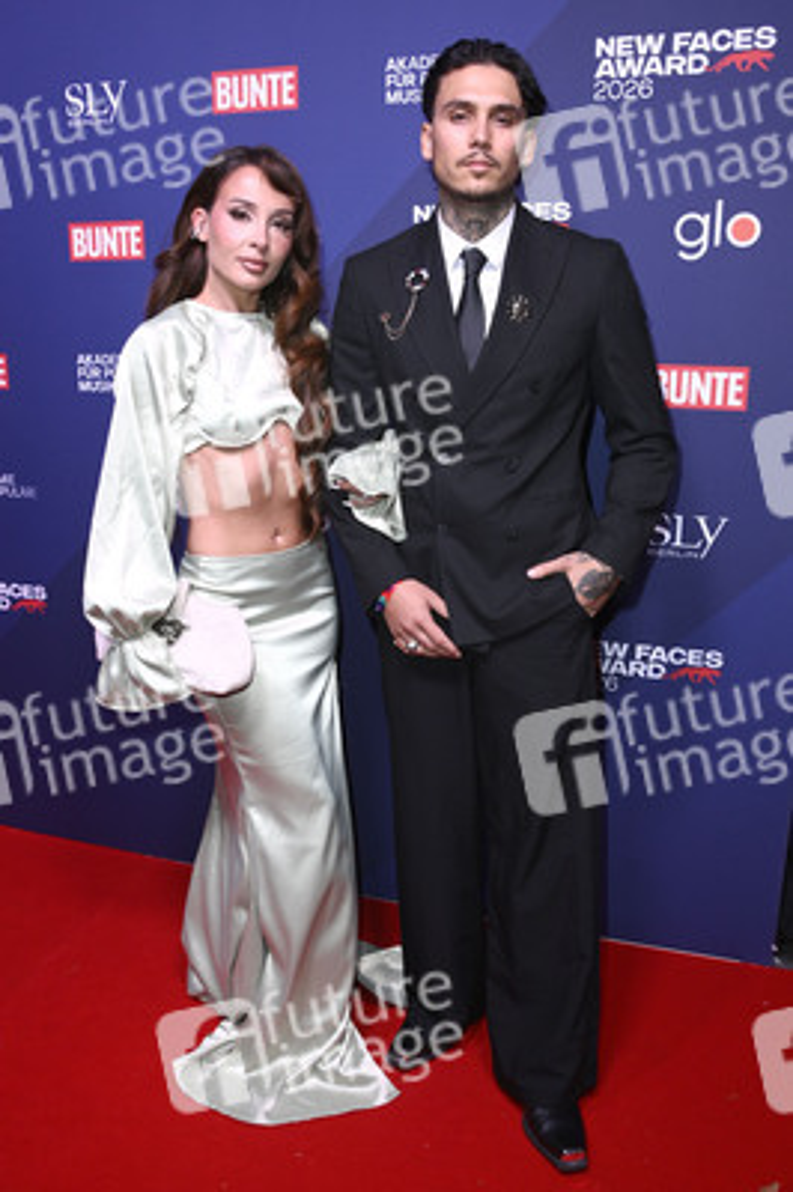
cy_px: 596
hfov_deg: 41.0
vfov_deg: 58.8
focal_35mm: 32
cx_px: 396
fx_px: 1059
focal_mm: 32
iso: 1000
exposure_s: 1/250
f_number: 5.6
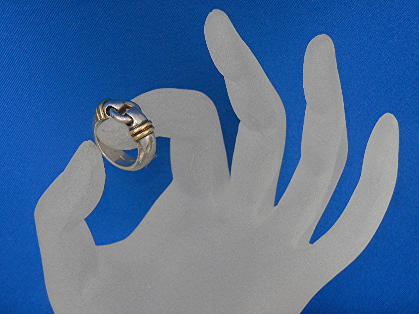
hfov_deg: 22.0
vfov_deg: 16.6
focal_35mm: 89
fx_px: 1077
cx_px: 210
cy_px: 157
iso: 353
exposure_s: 1/30
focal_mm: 16
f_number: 4.4
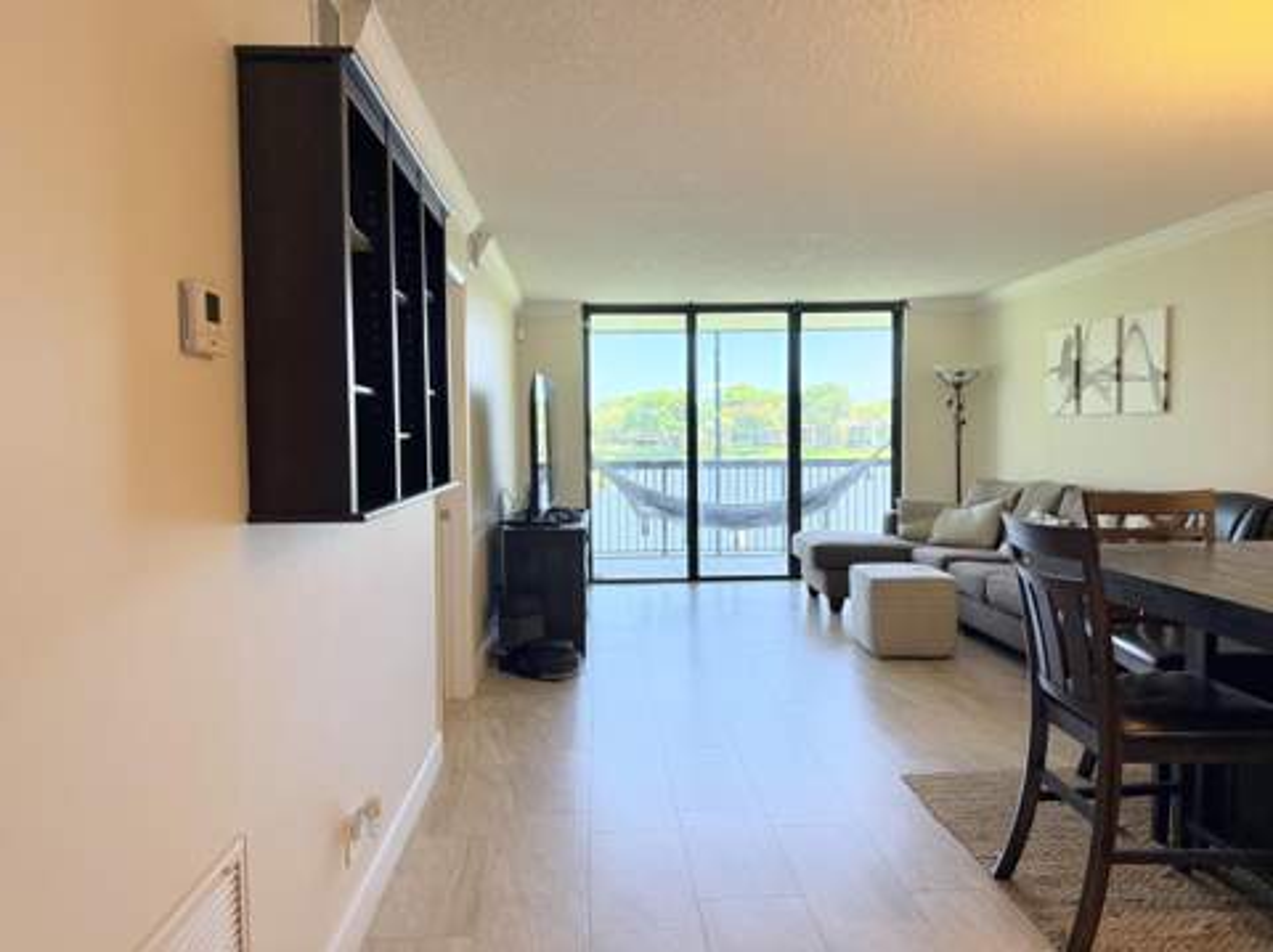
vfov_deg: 56.7
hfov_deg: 71.7
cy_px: 476
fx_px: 882
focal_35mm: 24
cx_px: 636
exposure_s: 1/138
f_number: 1.78
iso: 160
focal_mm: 6.76
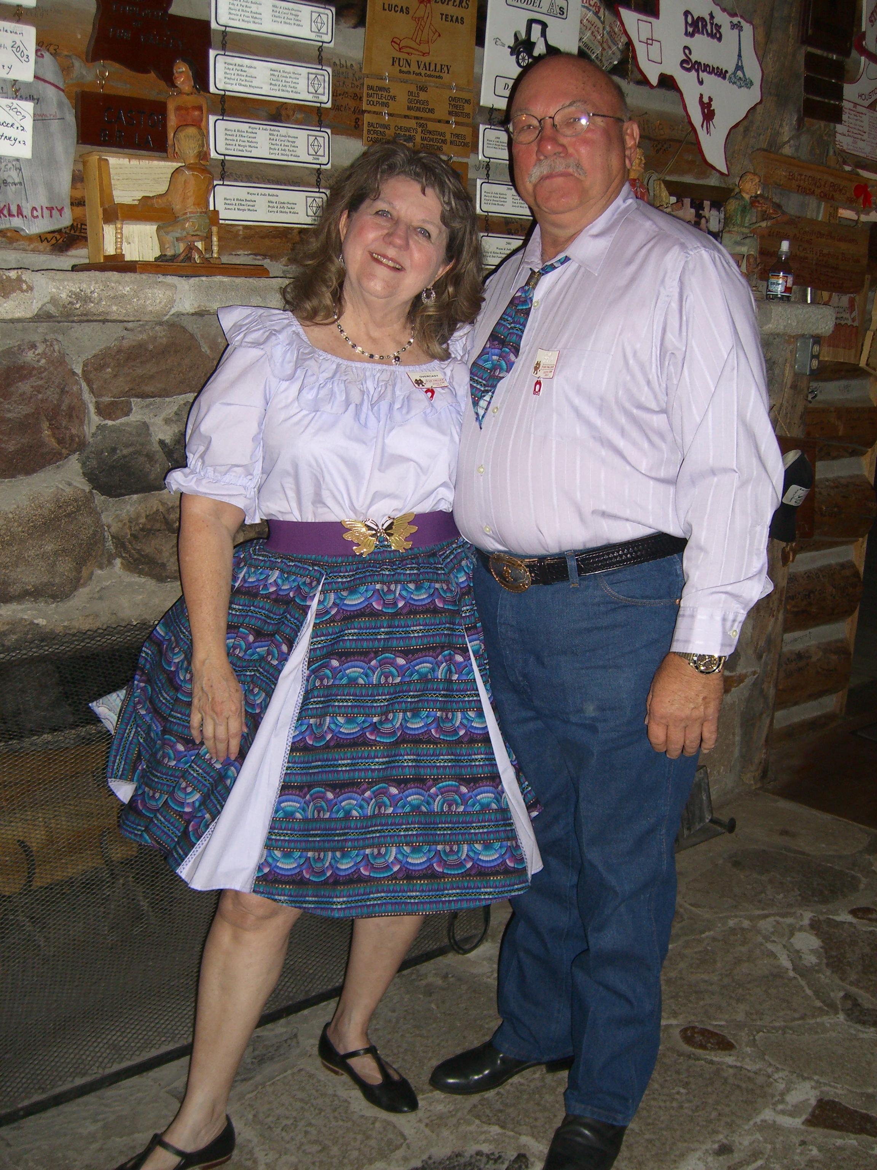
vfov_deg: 49.0
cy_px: 585
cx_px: 438
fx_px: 1284
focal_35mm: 38
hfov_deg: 37.7
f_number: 2.8
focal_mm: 7.9
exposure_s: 1/60
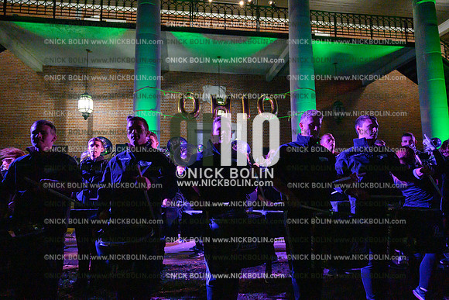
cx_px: 224
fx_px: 299
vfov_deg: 53.2
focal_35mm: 24
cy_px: 150
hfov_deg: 73.7
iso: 12800
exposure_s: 1/500
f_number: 4
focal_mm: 24
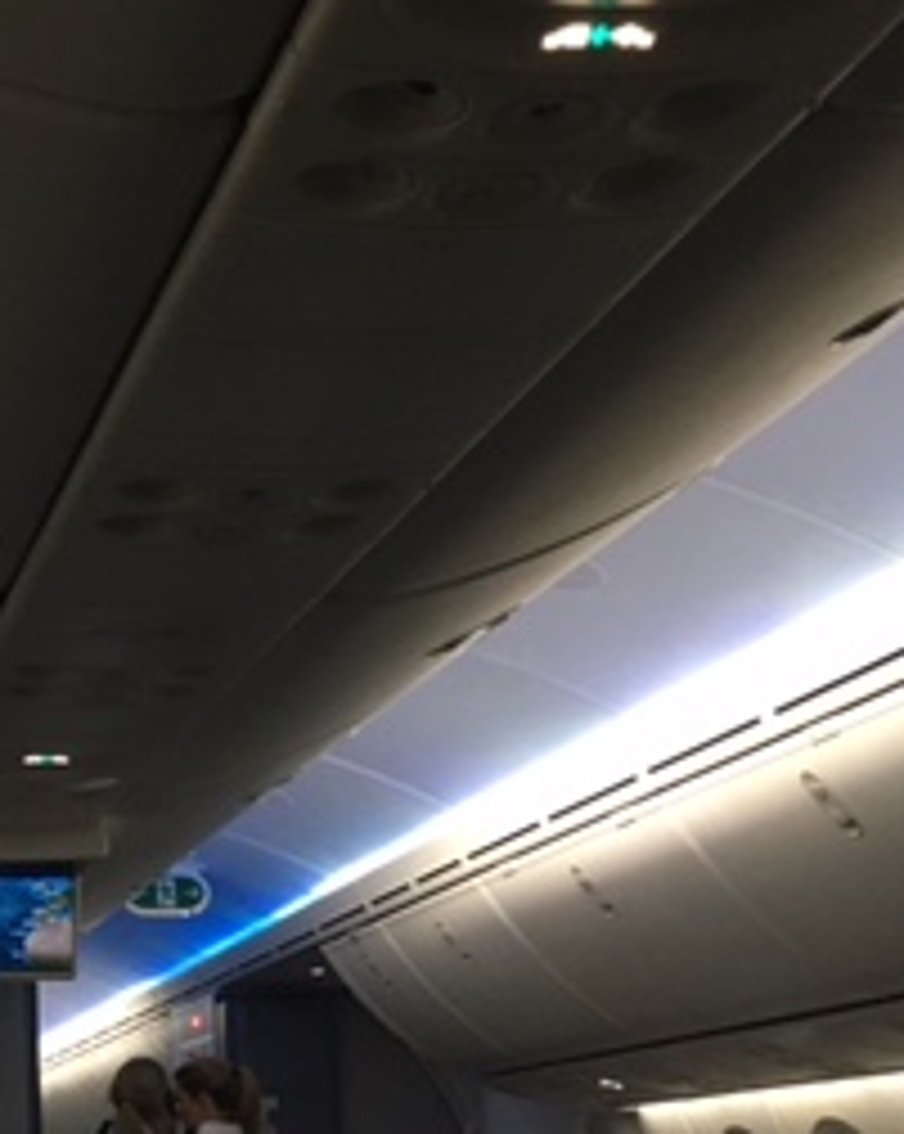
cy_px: 850
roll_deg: +0.6
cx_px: -252
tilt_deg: +9.5
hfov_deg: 19.6
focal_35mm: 72
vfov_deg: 26.1
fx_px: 2412
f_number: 2.2
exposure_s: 1/30
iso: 125
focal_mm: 4.15
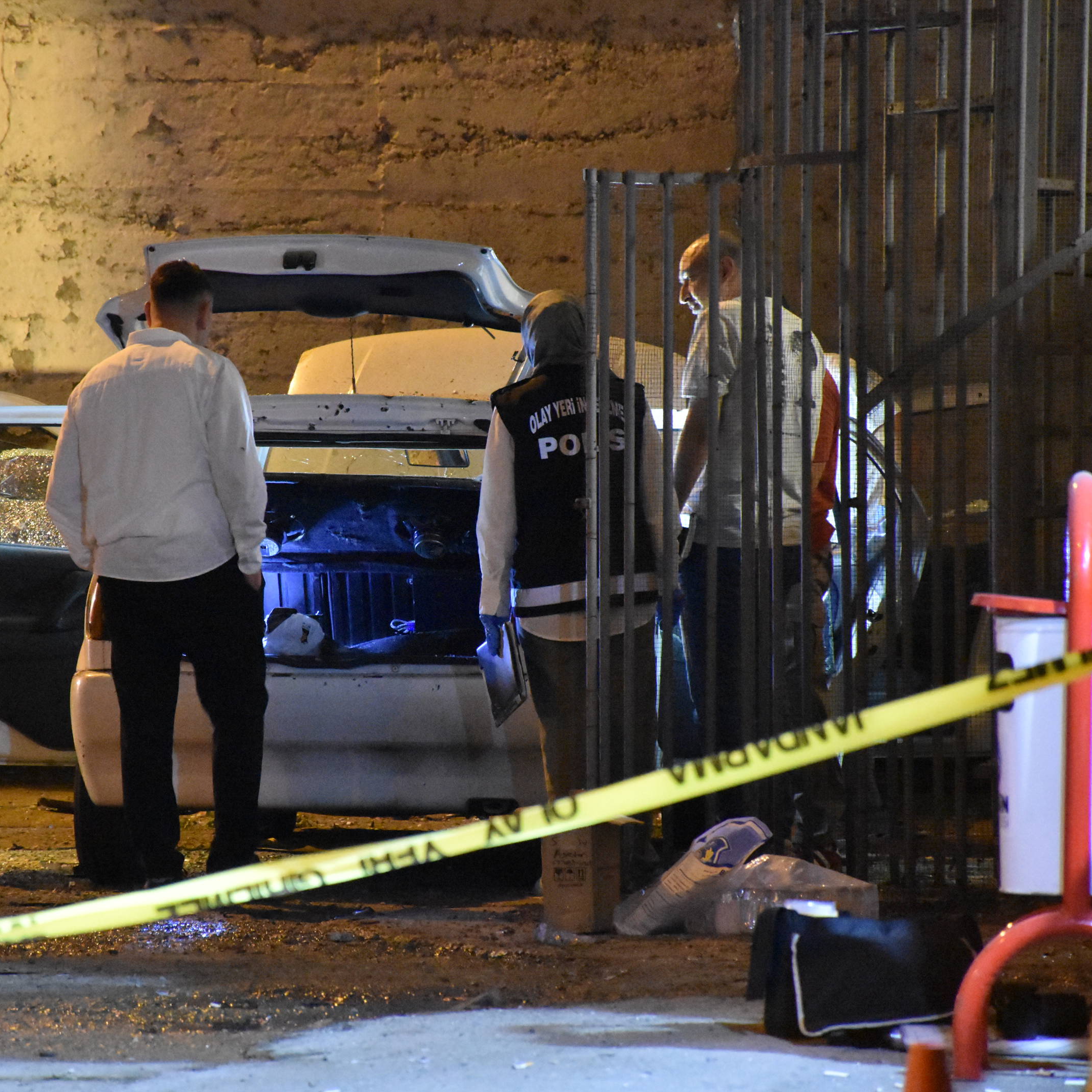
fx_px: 9565
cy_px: 546
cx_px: 384
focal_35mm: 268
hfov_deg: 6.5
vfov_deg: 6.5
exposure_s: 1/30
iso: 12800
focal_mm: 140
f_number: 5.6
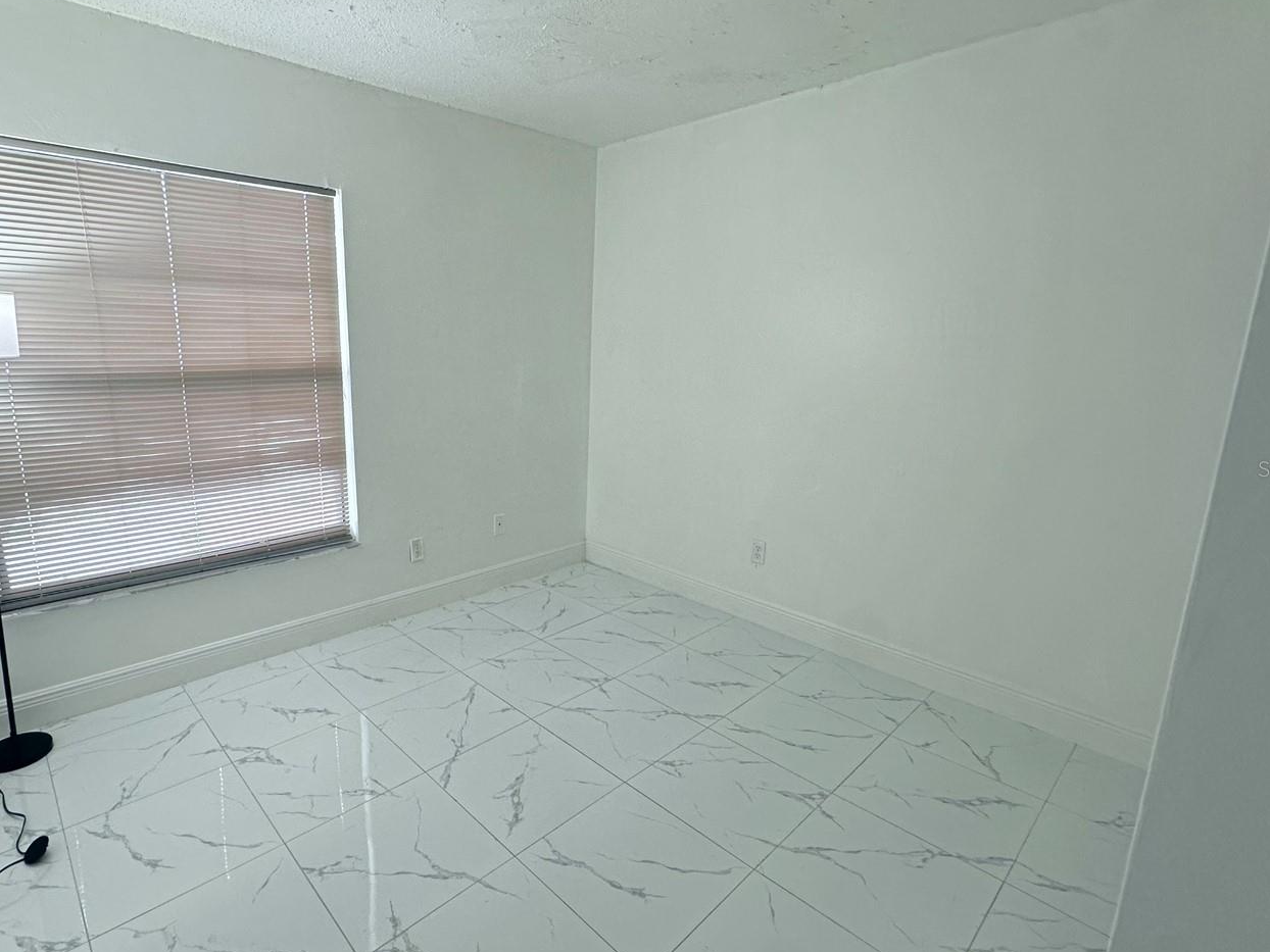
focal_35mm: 18
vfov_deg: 71.6
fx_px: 660
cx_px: 538
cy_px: 468
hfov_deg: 87.1
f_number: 2.2
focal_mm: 2.22
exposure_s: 1/120
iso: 160
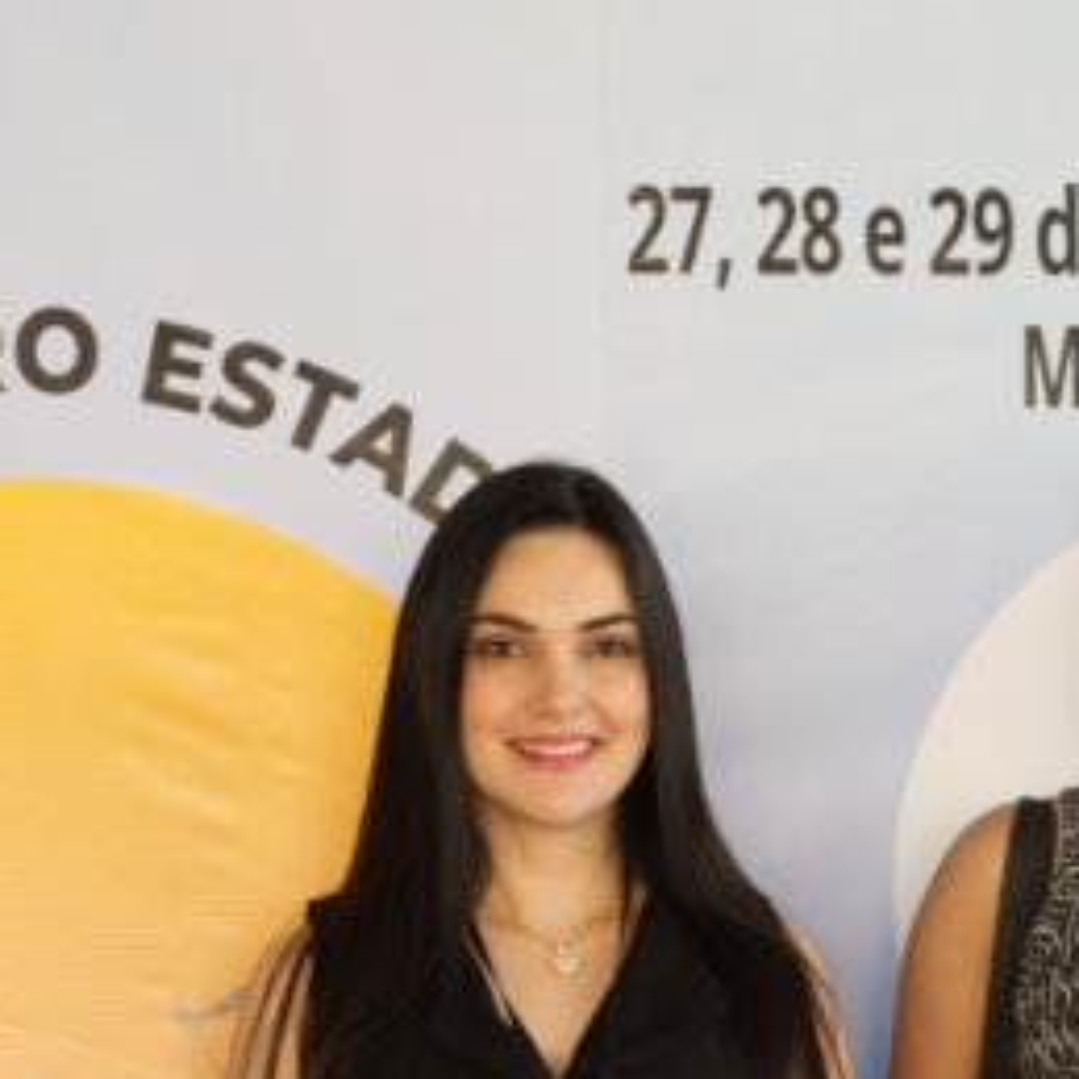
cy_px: 1527
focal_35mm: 138
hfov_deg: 12.6
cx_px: 792
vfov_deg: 12.2
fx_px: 4867
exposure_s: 1/100
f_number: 4
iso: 320
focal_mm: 35
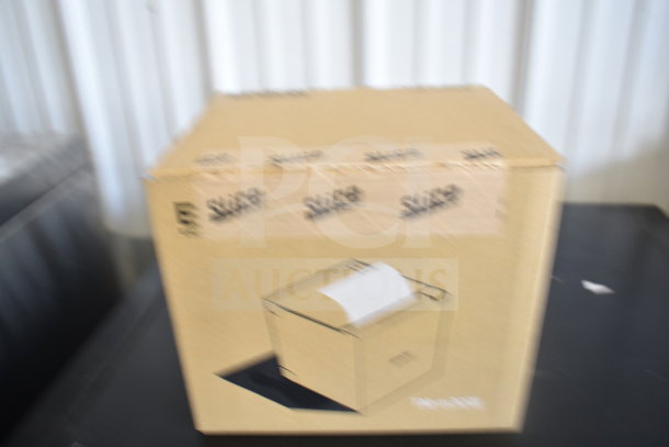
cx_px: 334
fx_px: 558
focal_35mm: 30
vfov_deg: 43.6
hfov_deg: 61.9
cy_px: 224
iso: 220
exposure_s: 1/30
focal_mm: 20
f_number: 3.5
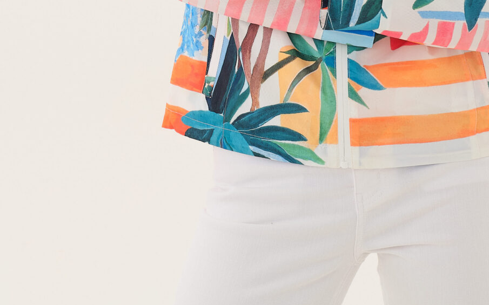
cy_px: -180
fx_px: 1759
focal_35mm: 132
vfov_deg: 9.6
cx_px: 251
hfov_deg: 15.8
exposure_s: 1/125
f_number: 8
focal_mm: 55.2
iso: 200
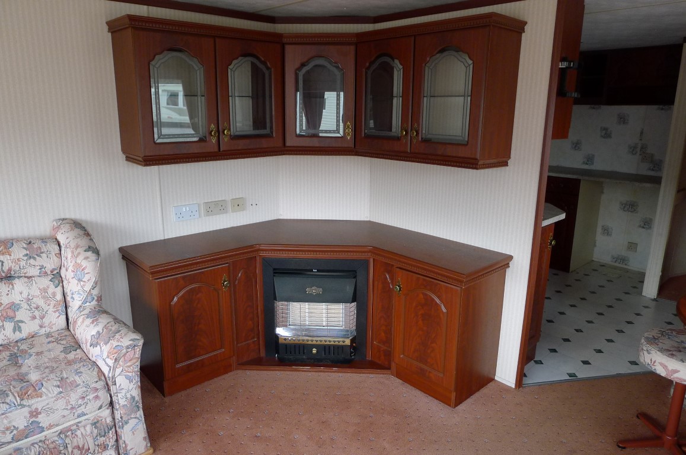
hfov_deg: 73.8
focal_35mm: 24
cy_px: 228
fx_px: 457
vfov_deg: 53.0
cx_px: 343
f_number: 2
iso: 250
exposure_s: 1/60
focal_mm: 5.1
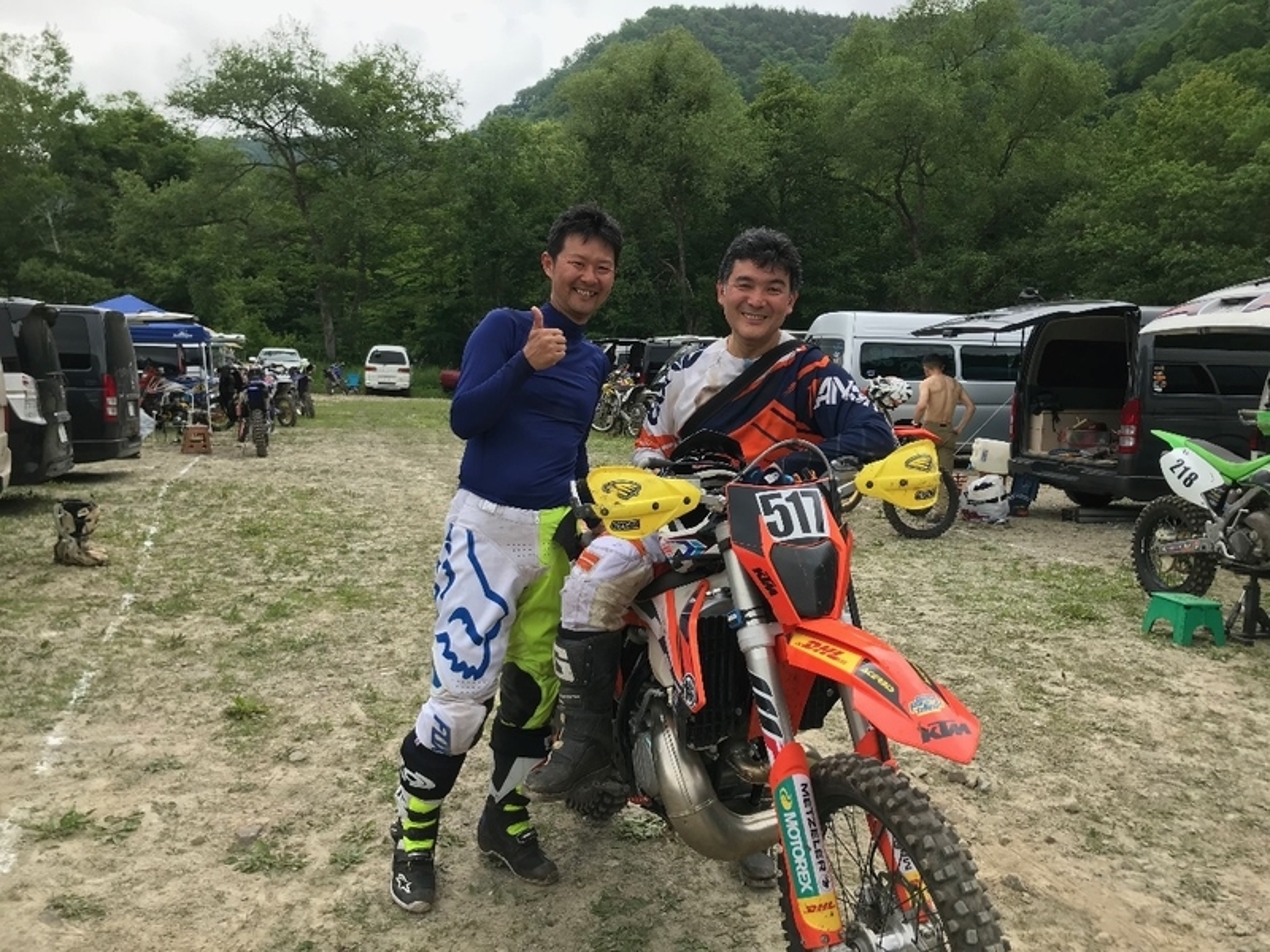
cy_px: 476
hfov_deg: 63.4
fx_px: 1027
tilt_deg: -4.6
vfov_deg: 49.7
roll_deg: -0.8
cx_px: 635
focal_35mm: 28
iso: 20
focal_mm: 3.99
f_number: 1.8
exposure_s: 1/378
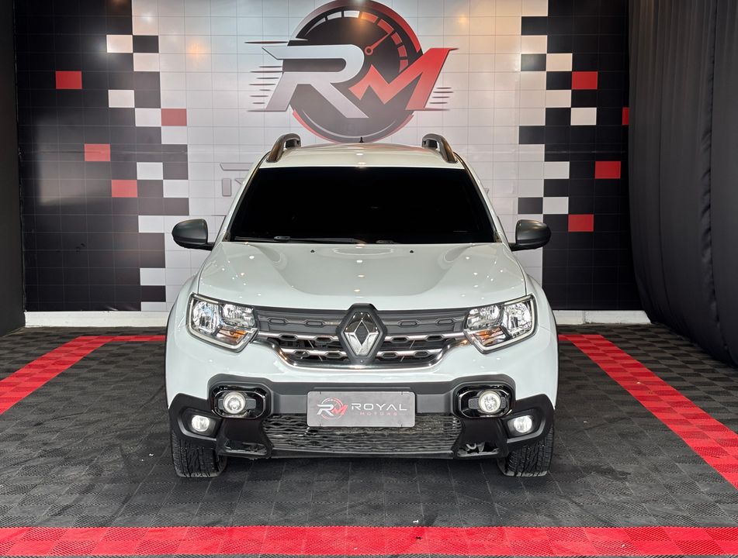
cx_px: 369
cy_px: 279
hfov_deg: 36.7
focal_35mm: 52
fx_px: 1112
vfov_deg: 28.2
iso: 25
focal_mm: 5.96
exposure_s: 1/158
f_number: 1.6
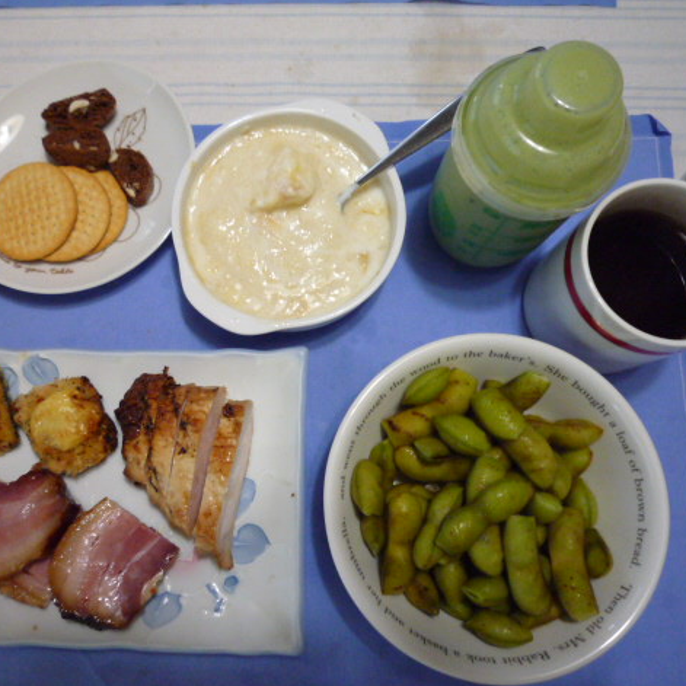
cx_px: 264
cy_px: 341
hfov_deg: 53.5
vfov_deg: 54.0
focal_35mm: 30
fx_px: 673
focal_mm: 4.4
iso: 400
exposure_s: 1/25
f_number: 2.8
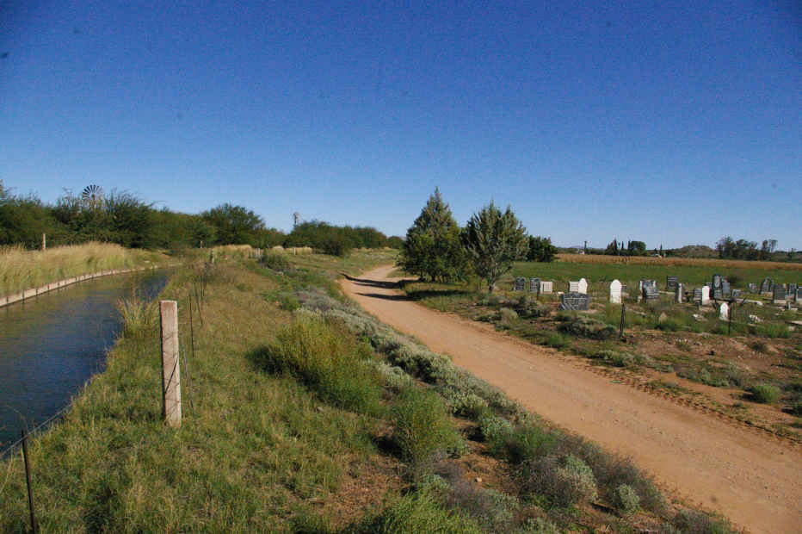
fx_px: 601
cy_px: 267
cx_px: 401
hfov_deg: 67.4
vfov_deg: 47.9
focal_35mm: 27
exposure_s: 1/4000
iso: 3200
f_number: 13
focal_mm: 18
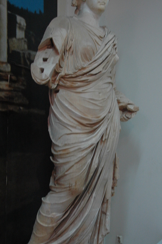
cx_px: 100
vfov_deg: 38.2
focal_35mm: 52
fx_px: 351
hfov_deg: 25.9
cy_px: 121
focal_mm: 26
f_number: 4
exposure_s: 1/15
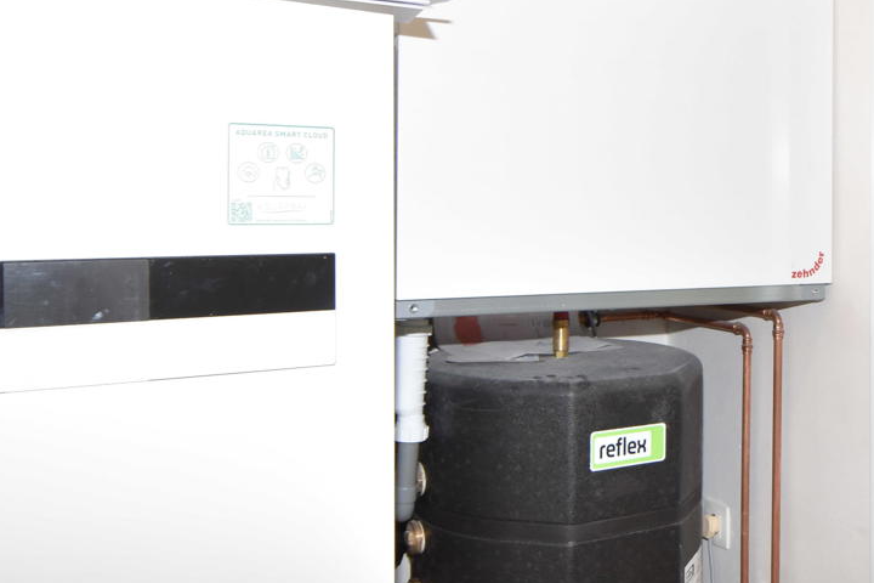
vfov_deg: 32.2
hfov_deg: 44.8
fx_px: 1001
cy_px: 200
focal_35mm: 41
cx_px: 699
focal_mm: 11
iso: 640
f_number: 5.6
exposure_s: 1/125
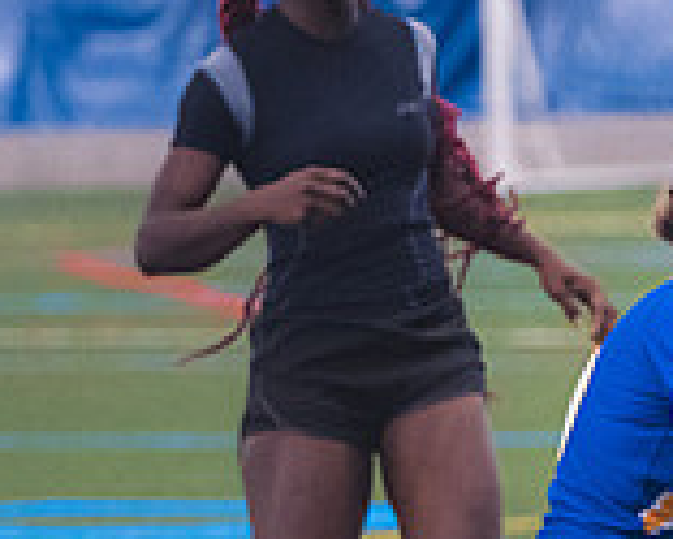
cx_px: 1230
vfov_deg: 2.7
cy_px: 780
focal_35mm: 575
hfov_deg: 3.3
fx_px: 11460
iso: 4000
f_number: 2.8
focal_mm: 110
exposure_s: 1/320
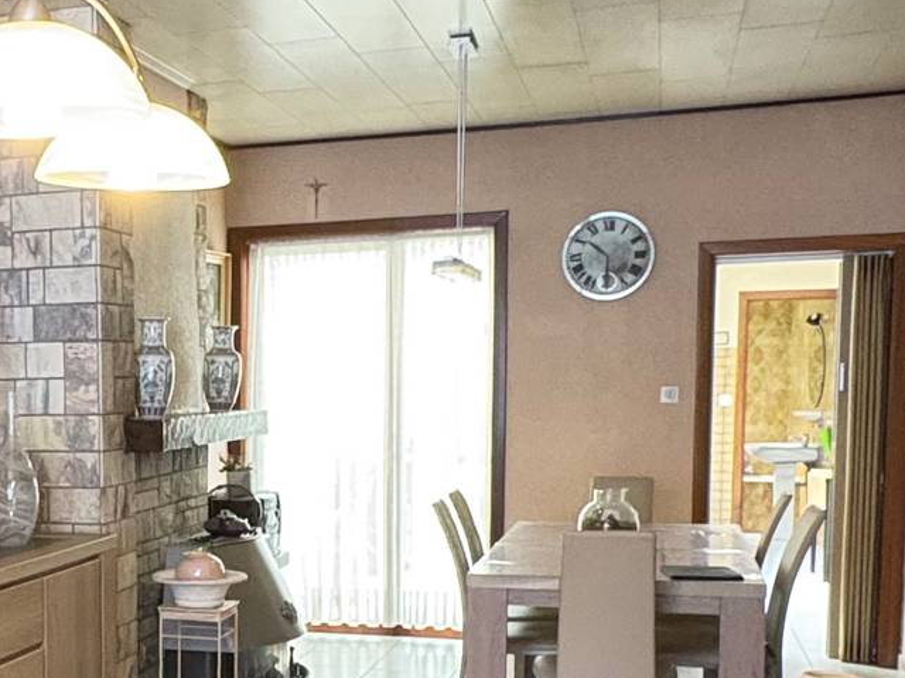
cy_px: 527
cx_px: 21
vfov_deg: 25.7
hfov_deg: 31.9
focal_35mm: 56
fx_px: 1464
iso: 640
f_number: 2.2
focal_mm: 2.22
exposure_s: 1/50
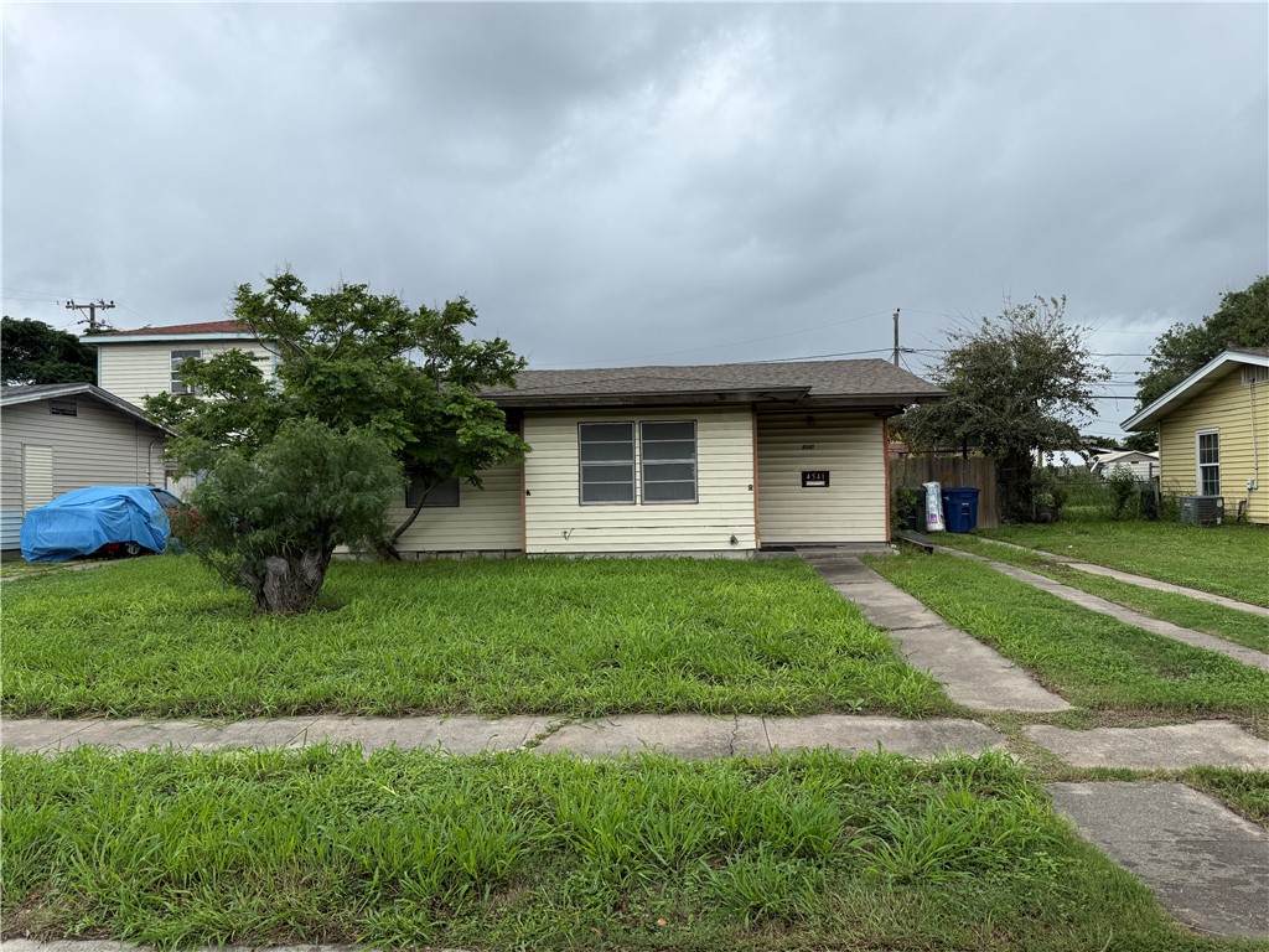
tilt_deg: +0.7
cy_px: 476
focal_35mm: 24
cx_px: 634
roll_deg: +0.9
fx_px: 880
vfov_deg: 56.8
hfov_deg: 71.6
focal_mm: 6.76
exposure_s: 1/3953
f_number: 1.78
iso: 80
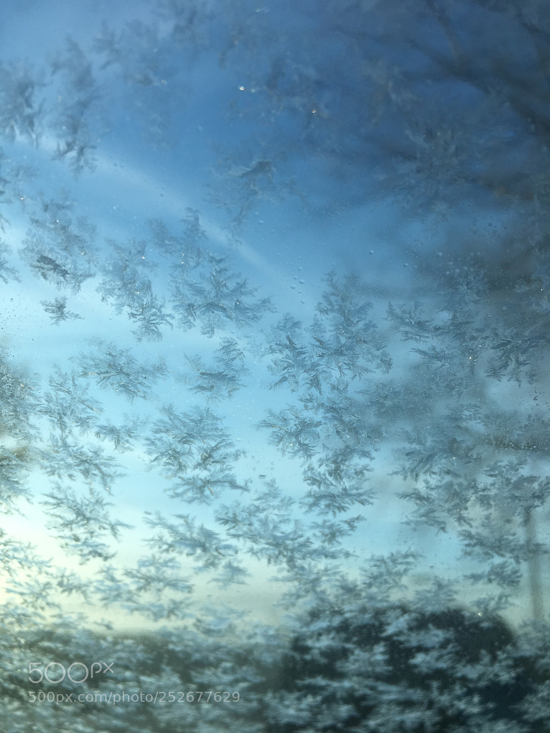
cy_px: 366
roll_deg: -1.5
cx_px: 275
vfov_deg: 61.7
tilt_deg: +23.3
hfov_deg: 48.2
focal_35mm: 29
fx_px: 614
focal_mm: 4.15
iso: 25
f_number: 2.2
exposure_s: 1/1040
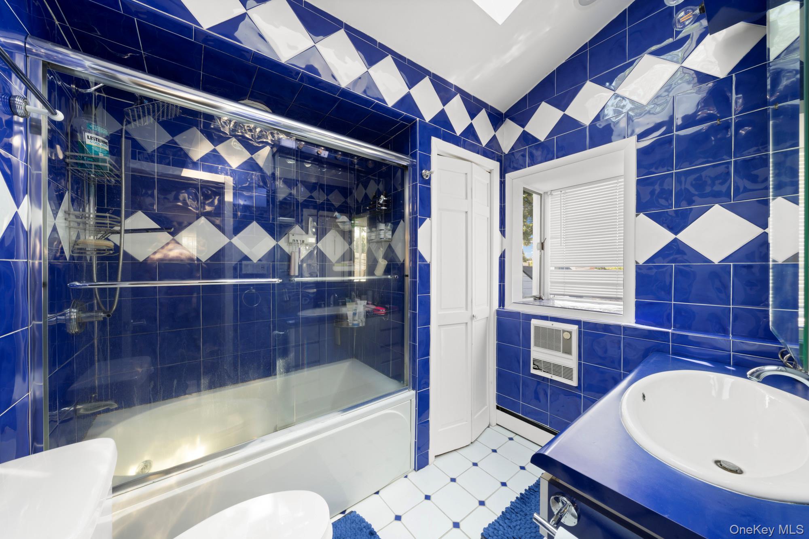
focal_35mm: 12
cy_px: 270
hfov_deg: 112.6
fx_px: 270
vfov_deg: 90.0
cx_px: 404
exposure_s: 2
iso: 100
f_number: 11
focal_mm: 12
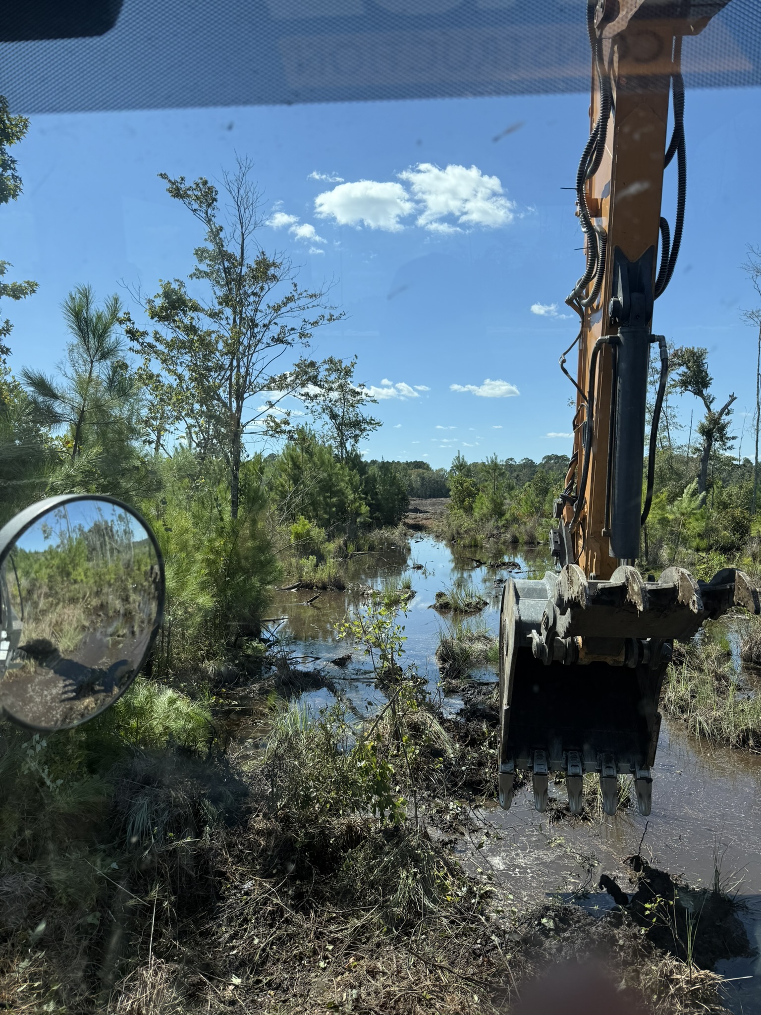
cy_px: 508
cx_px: 380
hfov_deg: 56.8
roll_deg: +0.7
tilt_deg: -0.7
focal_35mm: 24
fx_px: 703
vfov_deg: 71.6
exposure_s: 1/3425
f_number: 1.78
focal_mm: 6.76
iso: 80
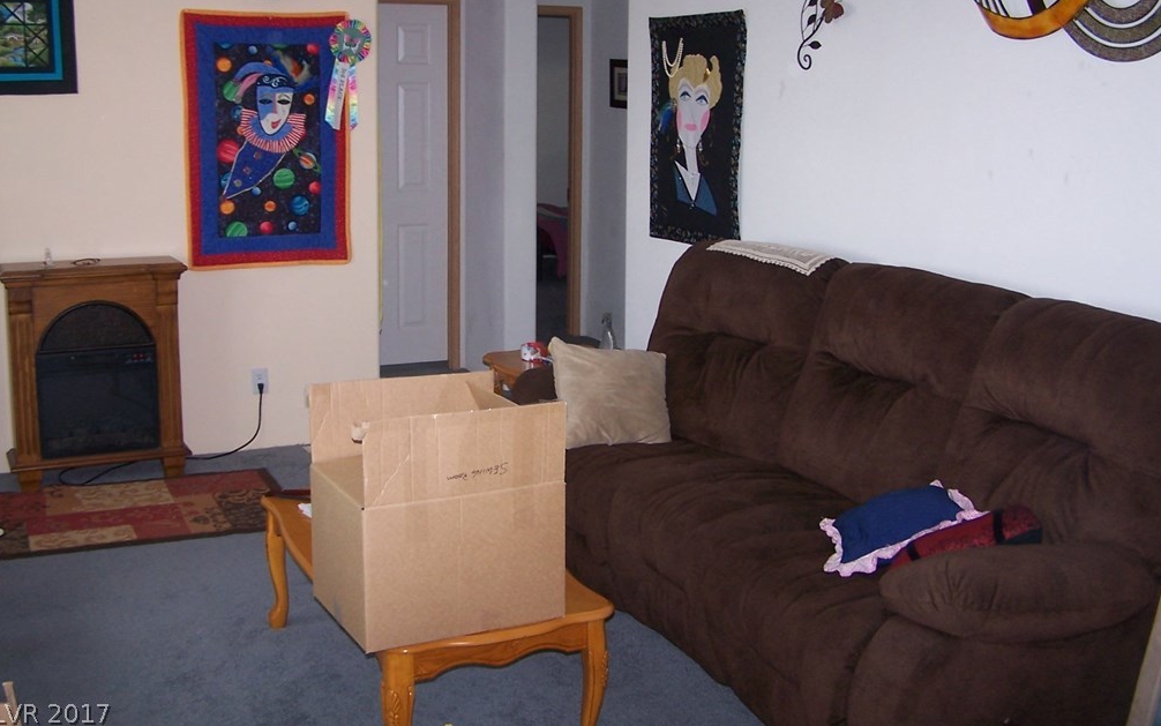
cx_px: 576
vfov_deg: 31.2
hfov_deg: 48.2
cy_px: 290
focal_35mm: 41
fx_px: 1297
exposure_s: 1/60
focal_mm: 6.3
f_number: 2.8
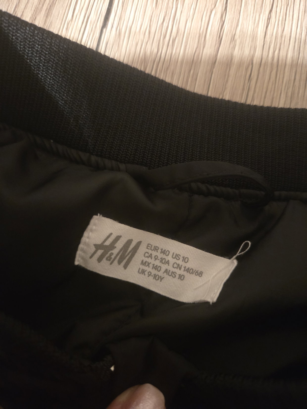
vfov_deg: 73.9
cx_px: 154
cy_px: 204
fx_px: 272
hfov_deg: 58.9
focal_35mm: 23
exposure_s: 1/16.7
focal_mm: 5.4
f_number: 1.8
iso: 2500
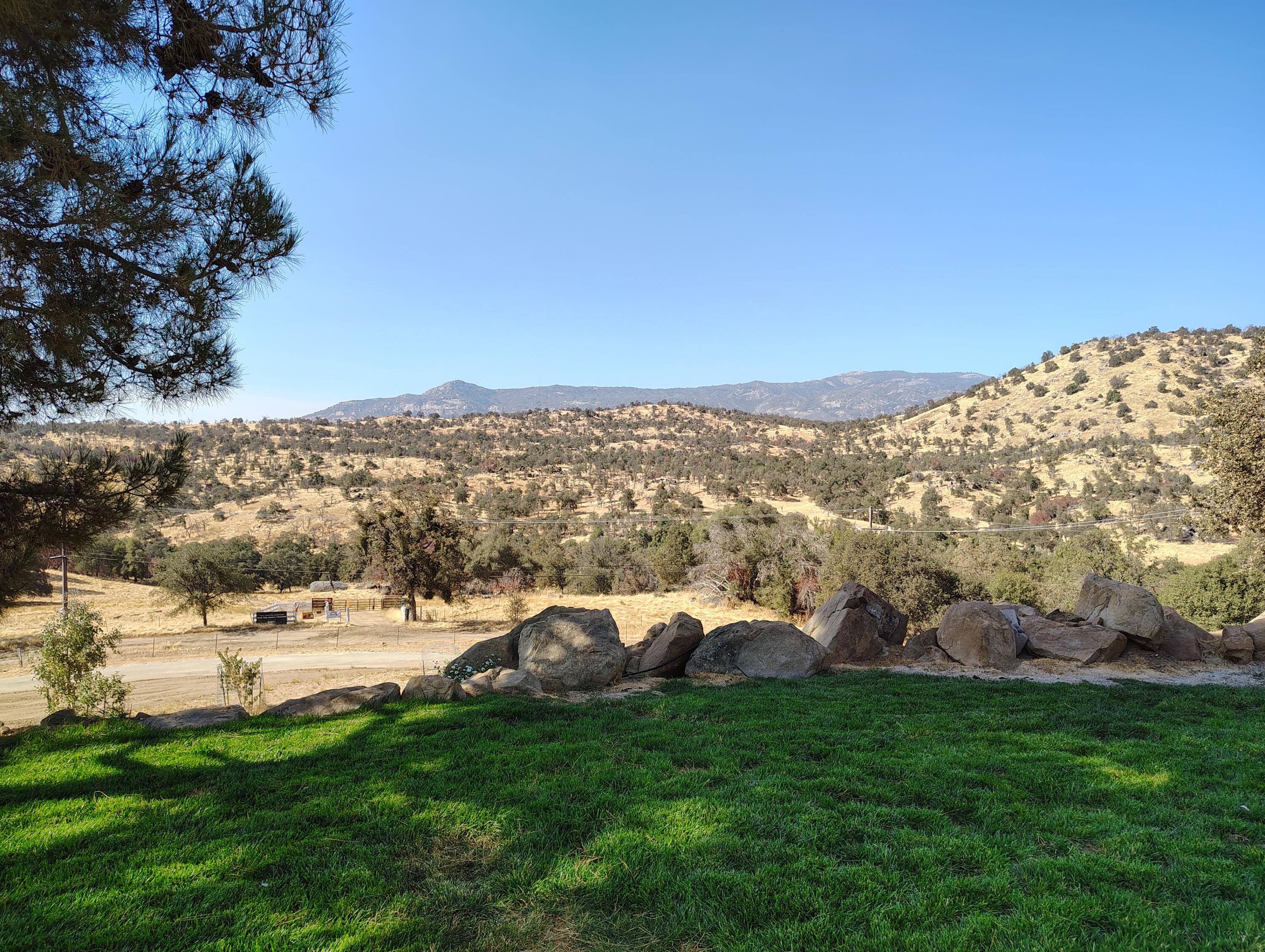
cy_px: 476
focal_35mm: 24
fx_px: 878
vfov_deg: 56.9
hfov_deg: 71.5
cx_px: 632
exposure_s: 1/476
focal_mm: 5.56
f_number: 1.8
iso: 100
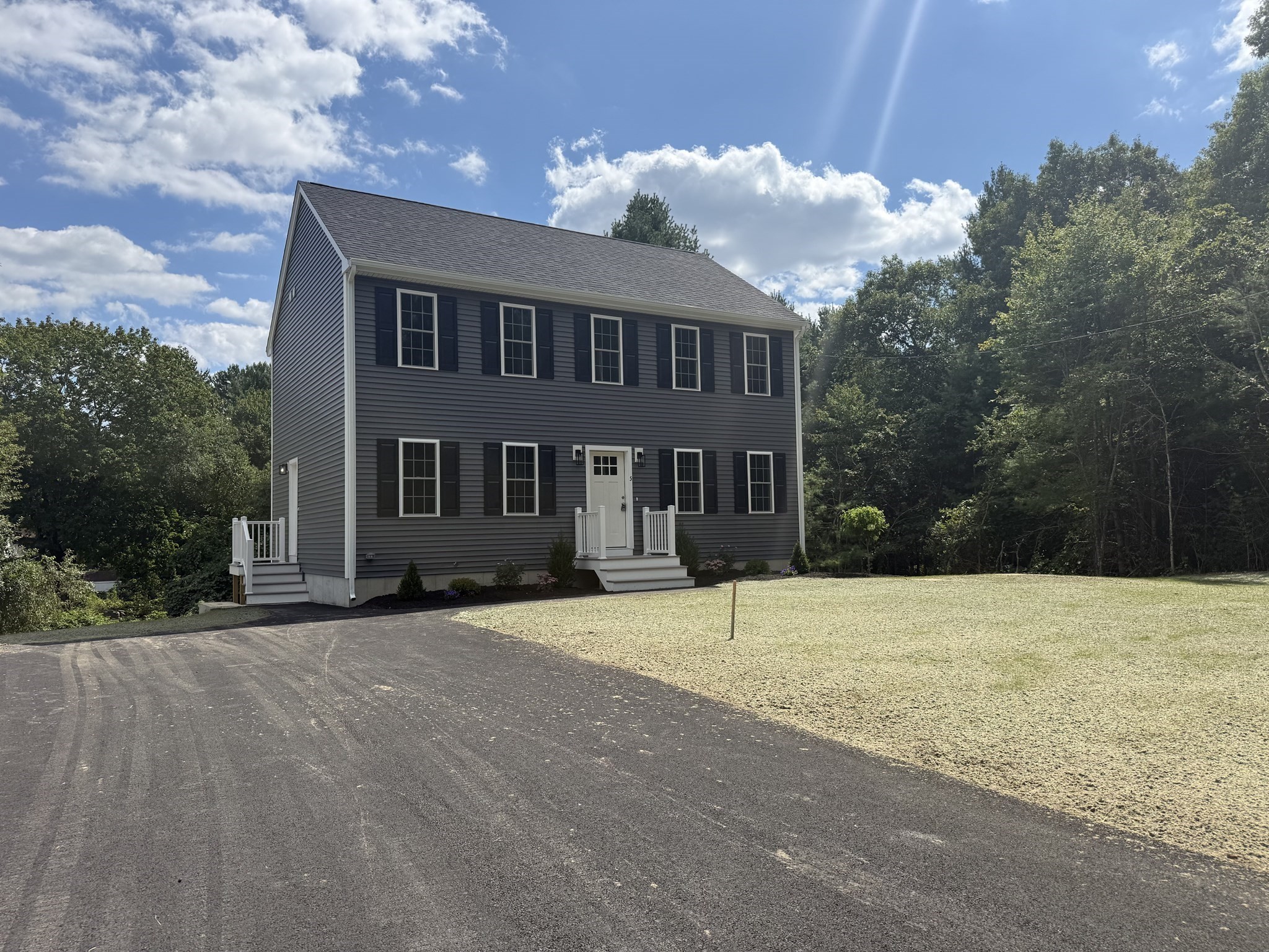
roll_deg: +1.1
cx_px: 634
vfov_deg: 56.8
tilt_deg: +3.8
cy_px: 476
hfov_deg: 71.6
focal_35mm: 24
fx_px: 880
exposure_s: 1/6711
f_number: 1.78
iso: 80
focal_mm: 6.76
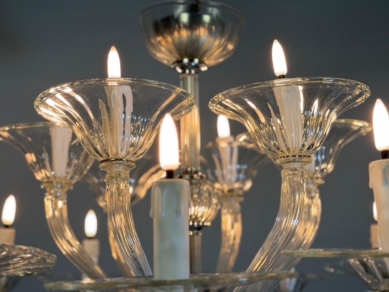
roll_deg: -0.6
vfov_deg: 25.7
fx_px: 640
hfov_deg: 33.8
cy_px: 140
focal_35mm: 57
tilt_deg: +9.3
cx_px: 184
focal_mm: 6.76
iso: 50
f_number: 1.78
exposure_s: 1/157
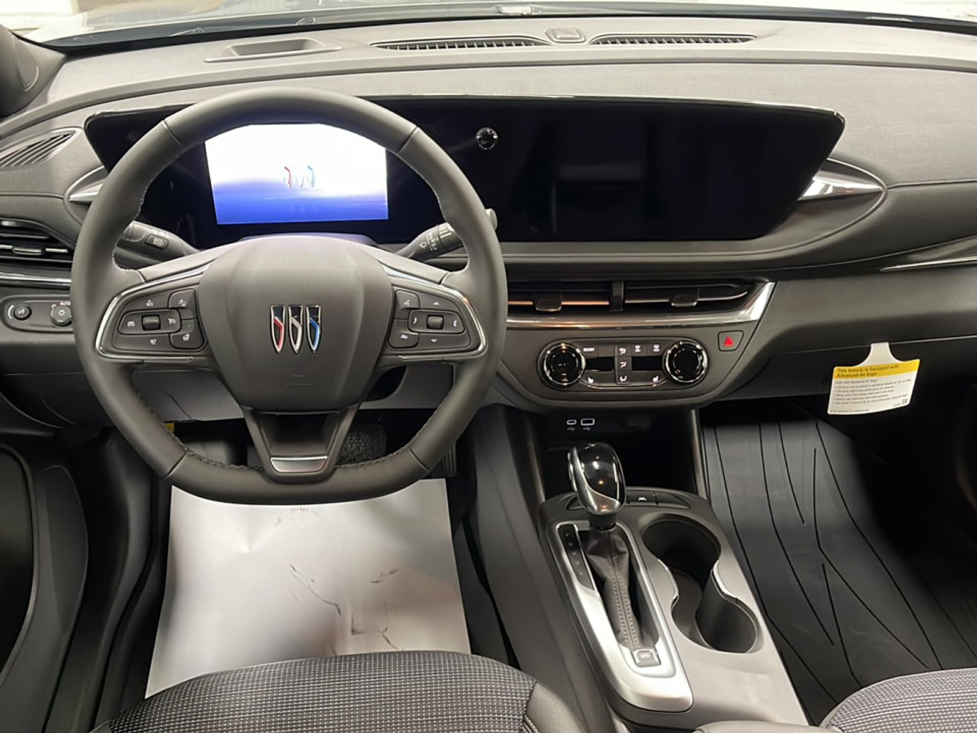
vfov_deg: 49.7
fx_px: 790
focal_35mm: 28
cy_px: 366
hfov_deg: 63.4
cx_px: 488
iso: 640
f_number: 1.6
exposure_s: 1/40
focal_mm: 5.1
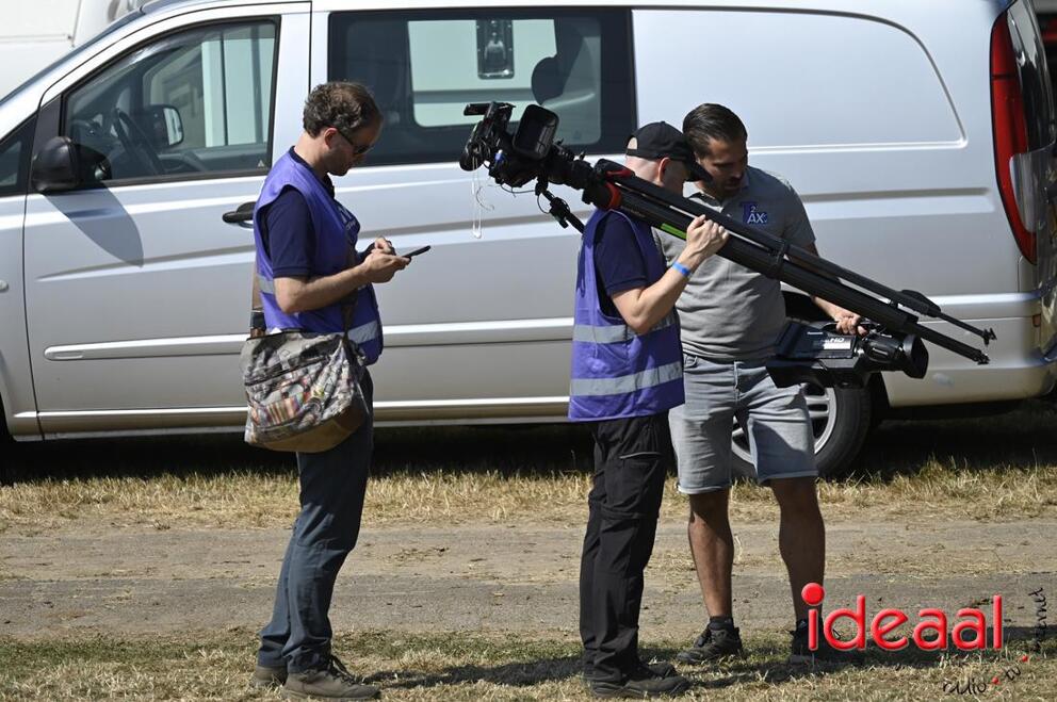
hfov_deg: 7.6
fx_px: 7918
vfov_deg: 5.1
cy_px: 351
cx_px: 528
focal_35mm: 270
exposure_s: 1/2000
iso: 320
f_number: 5.6
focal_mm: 270
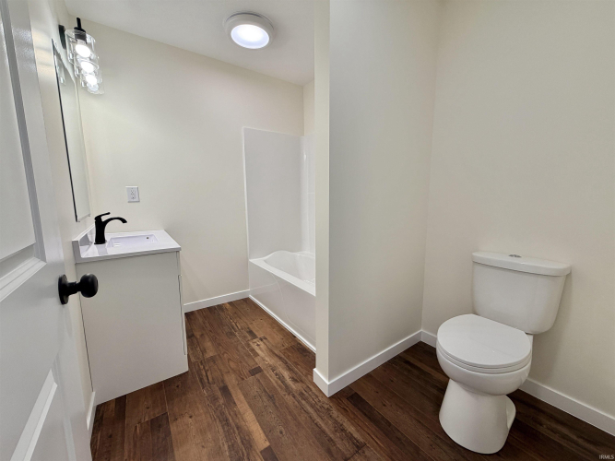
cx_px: 308
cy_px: 230
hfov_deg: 102.1
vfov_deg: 85.7
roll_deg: +0.6
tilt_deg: -7.7
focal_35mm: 14
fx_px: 249
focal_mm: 2.22
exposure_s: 1/120
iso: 80
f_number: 2.2
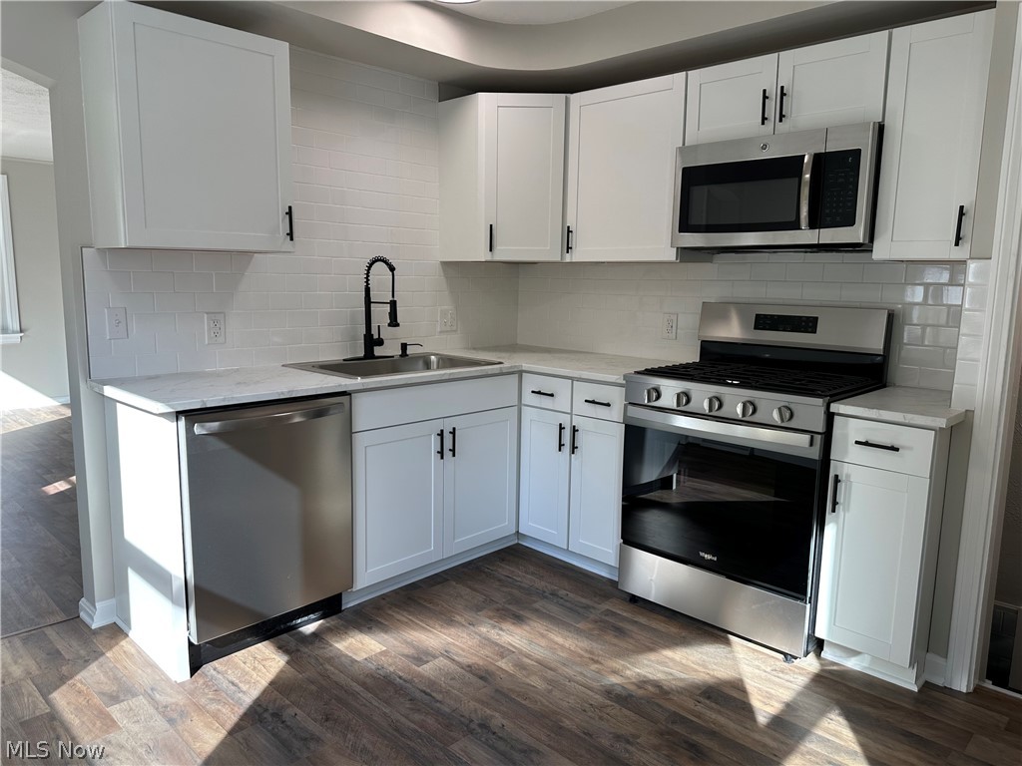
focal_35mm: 24
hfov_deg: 71.6
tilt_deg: -8.3
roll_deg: -0.8
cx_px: 511
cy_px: 383
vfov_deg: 56.8
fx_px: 709
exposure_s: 1/273
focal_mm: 6.86
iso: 80
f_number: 1.78
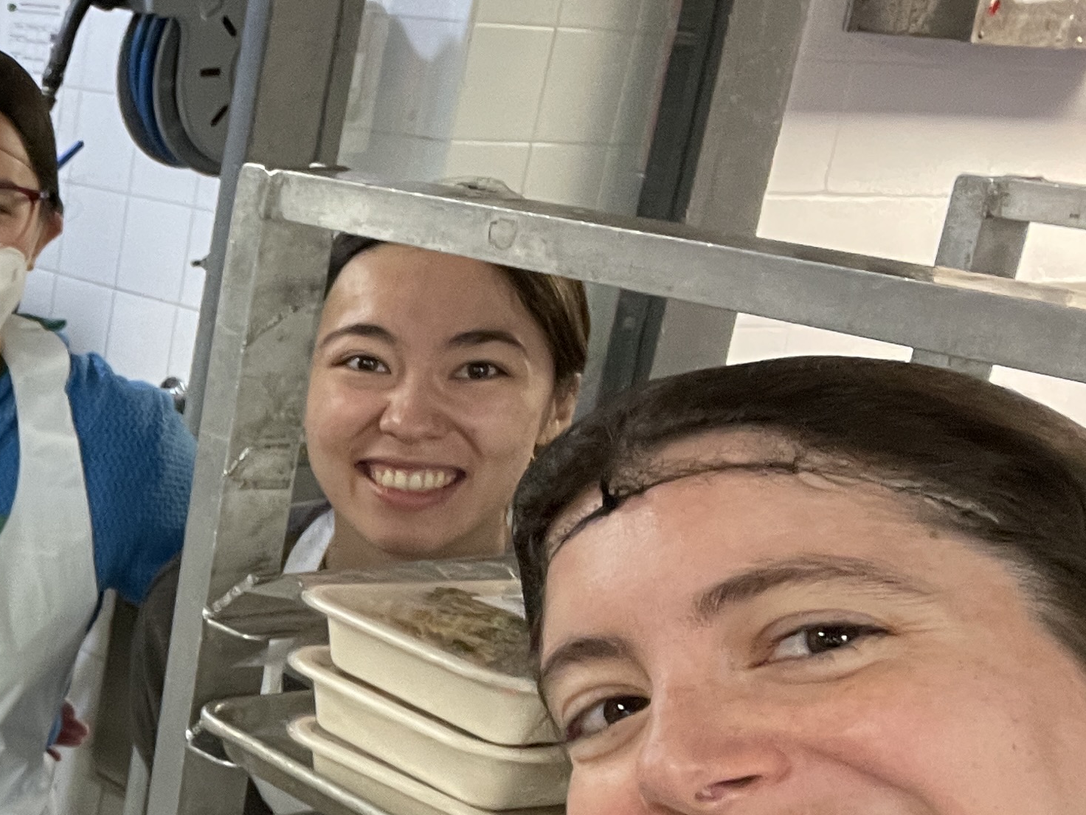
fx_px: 1976
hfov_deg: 26.0
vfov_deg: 23.1
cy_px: 567
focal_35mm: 63
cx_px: -342
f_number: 2.2
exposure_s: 1/40
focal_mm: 2.71
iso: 250
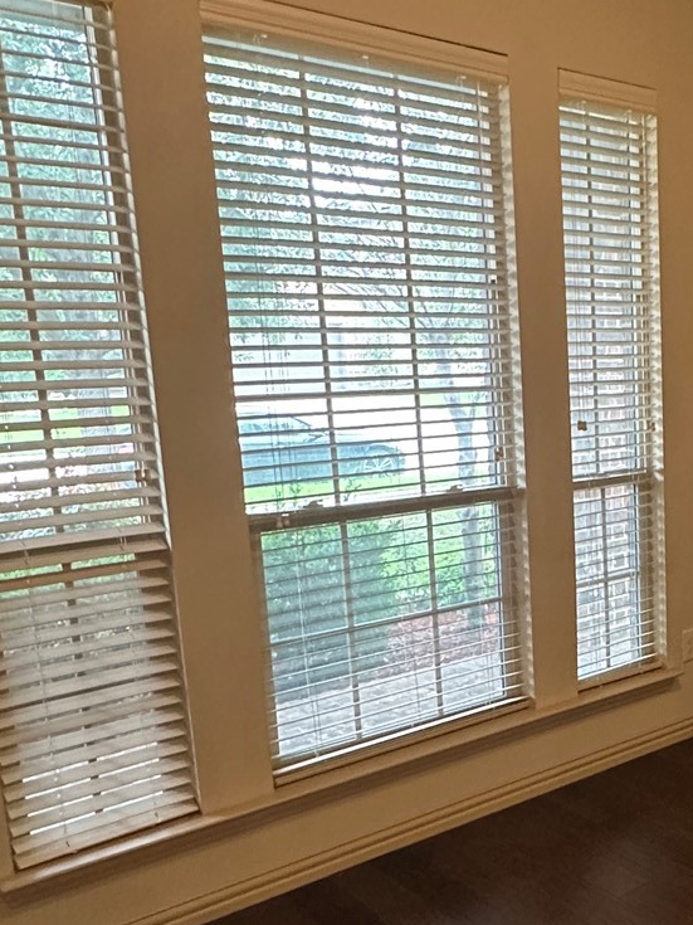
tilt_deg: -11.1
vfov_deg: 47.6
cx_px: 755
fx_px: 1041
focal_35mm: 39
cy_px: 546
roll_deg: -1.1
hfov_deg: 32.5
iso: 500
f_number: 2.2
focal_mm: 2.22
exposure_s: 1/60
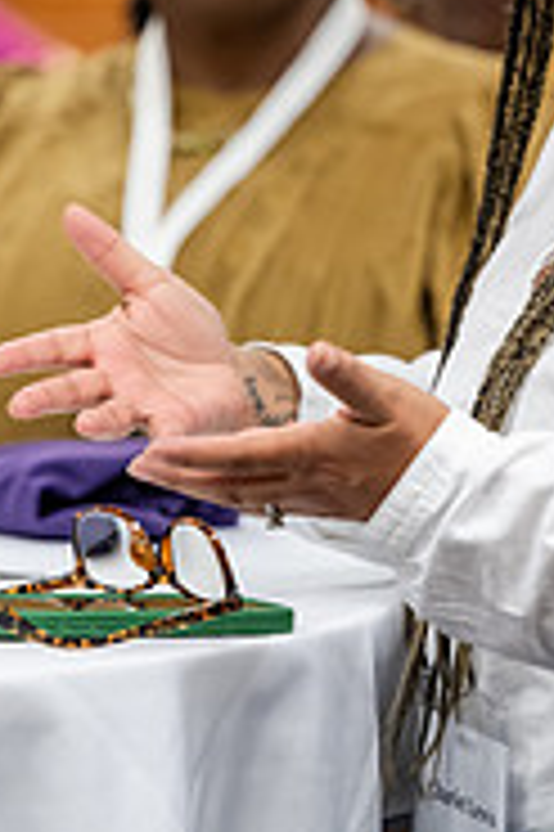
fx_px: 6752
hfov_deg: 4.7
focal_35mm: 292
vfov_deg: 7.0
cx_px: 500
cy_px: 112
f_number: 2.8
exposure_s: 1/200
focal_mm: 120
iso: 2000
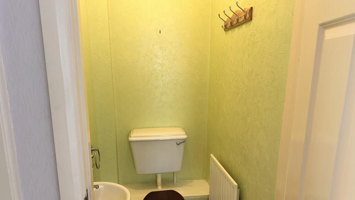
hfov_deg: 69.9
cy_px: 129
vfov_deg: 42.4
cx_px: 179
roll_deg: -0.3
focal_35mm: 27
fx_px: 254
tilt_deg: -13.0
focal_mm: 6.86
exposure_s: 1/100
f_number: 1.78
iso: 200
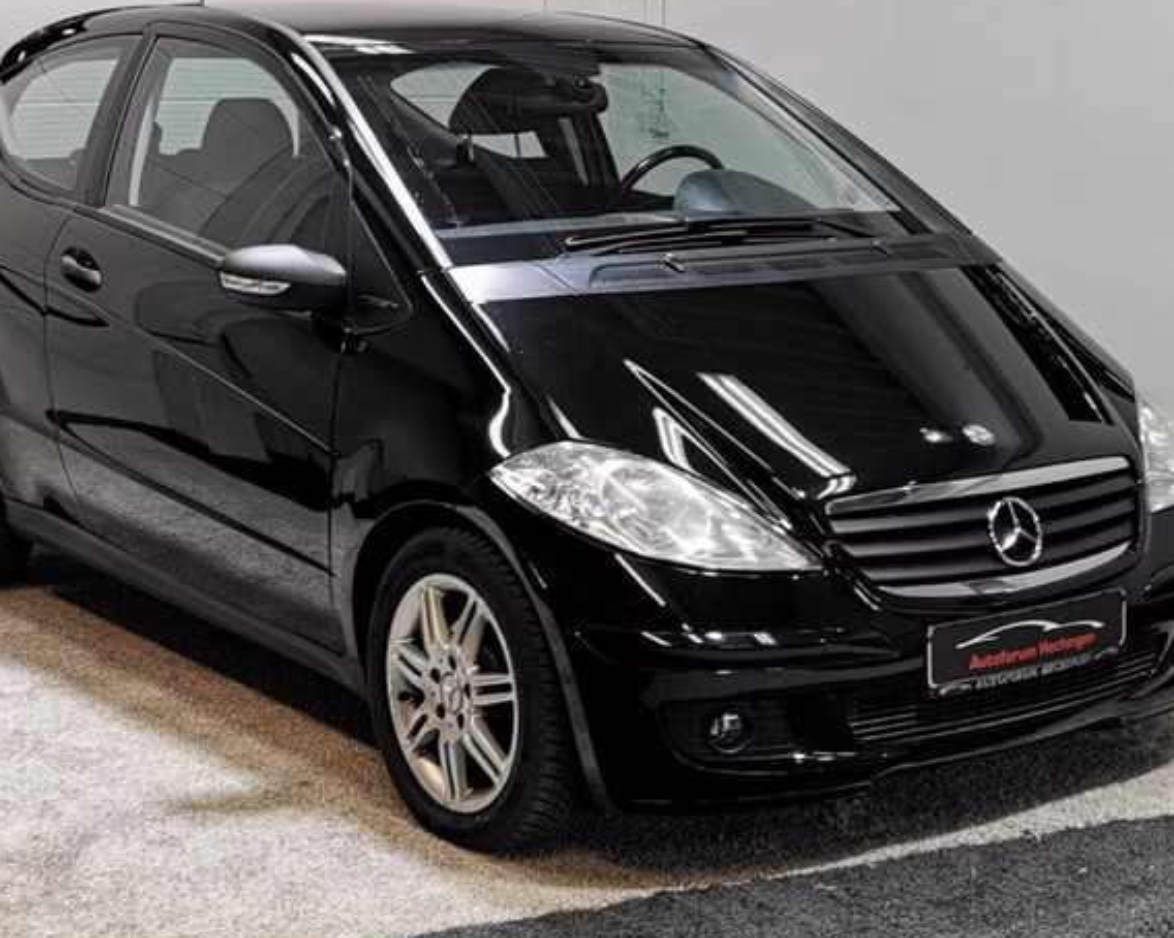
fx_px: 2292
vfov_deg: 23.1
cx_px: 556
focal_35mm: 66
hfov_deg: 28.7
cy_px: 329
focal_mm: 5.56
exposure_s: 5
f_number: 1.6
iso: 50
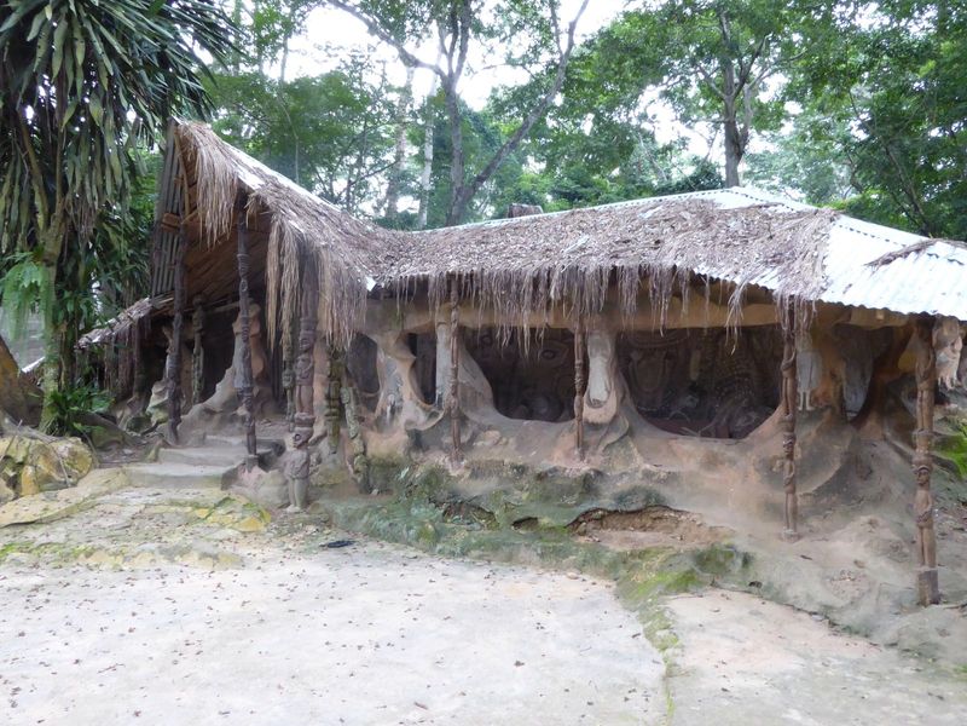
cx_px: 484
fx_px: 670
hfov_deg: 71.6
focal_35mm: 24
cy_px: 363
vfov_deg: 56.8
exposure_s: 1/8
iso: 400
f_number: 6.3
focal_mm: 4.3
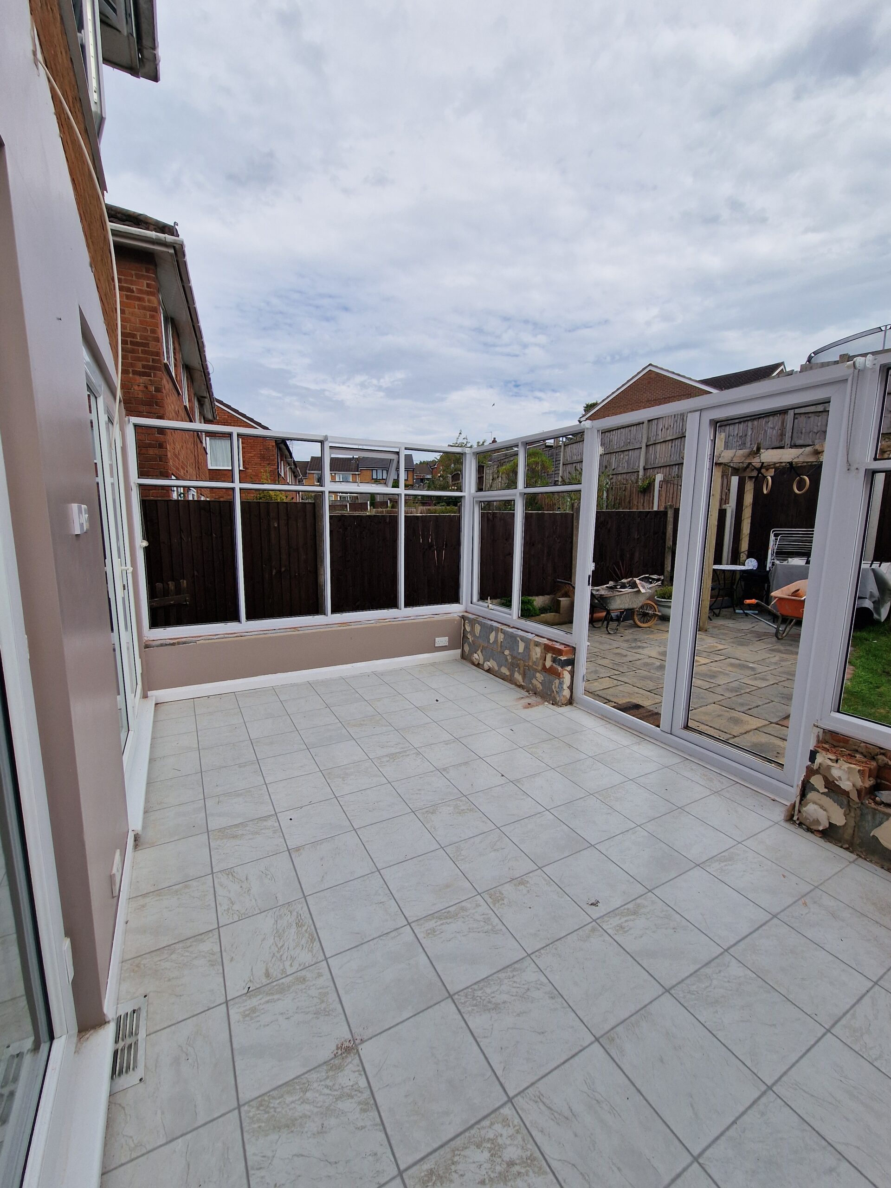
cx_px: 446
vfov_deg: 106.2
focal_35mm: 13
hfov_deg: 89.9
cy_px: 594
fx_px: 446
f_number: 2.2
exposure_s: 1/2736
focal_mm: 2.2
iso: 50
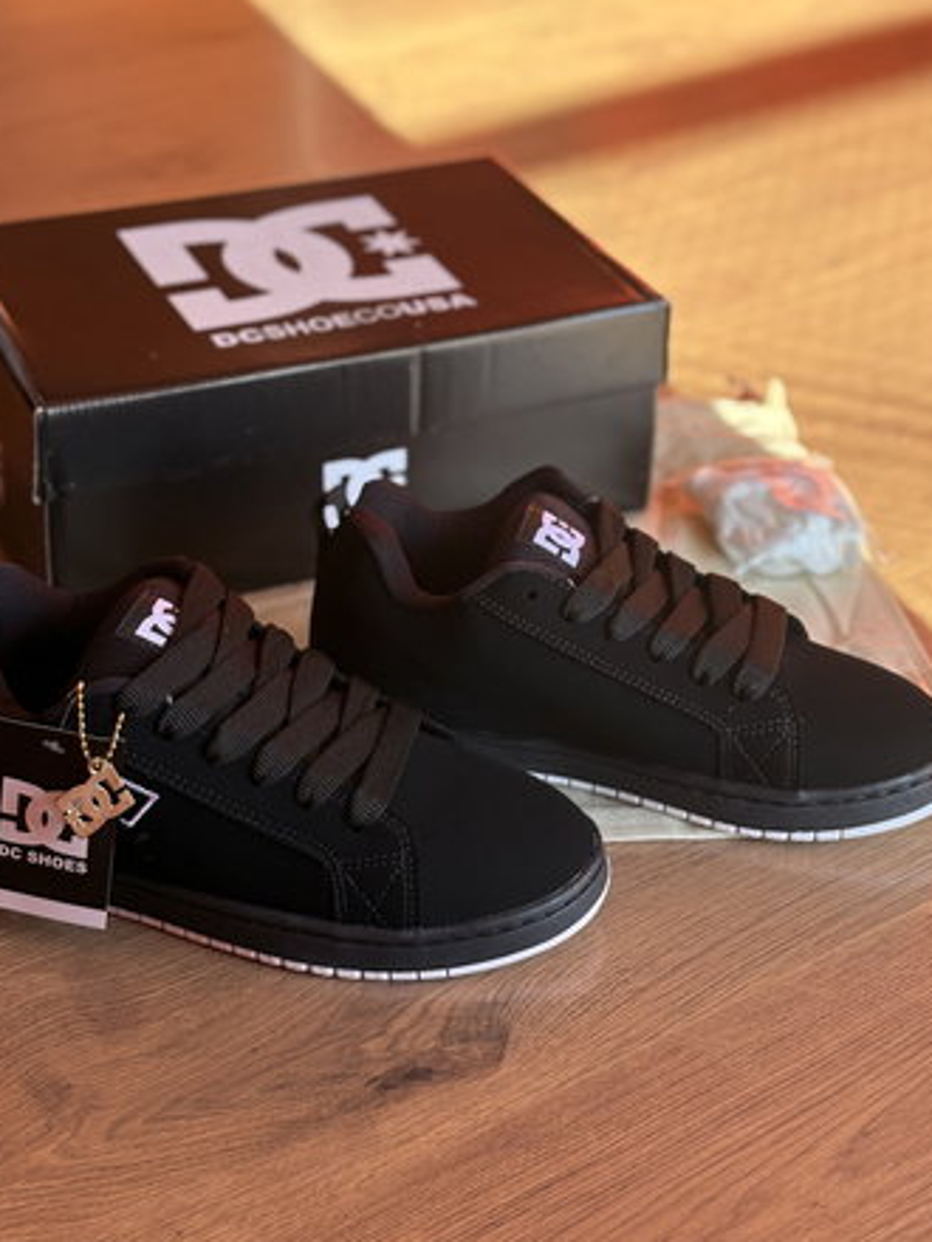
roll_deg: -1.9
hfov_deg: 23.3
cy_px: 648
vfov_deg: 30.7
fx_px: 2262
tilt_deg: -32.5
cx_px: 455
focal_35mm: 63
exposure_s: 1/167
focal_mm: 5.96
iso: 50
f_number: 1.6
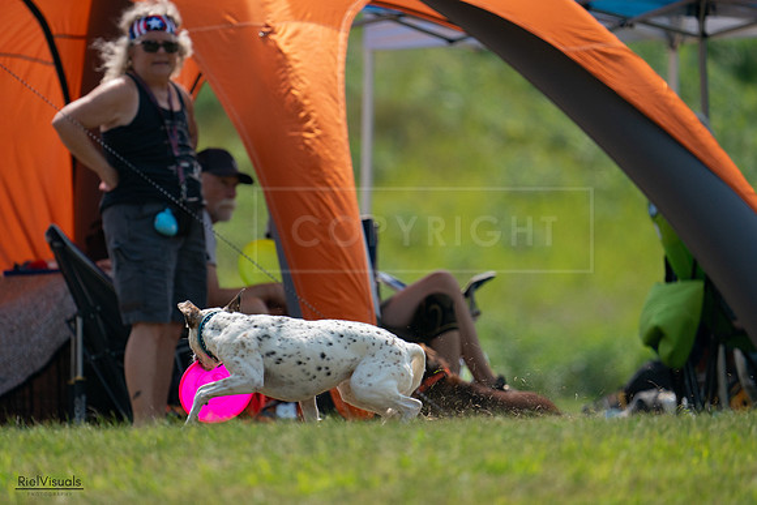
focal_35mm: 559
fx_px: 11757
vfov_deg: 2.5
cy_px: 252
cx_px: 378
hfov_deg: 3.7
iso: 1250
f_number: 6.3
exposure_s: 1/4000
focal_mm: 559
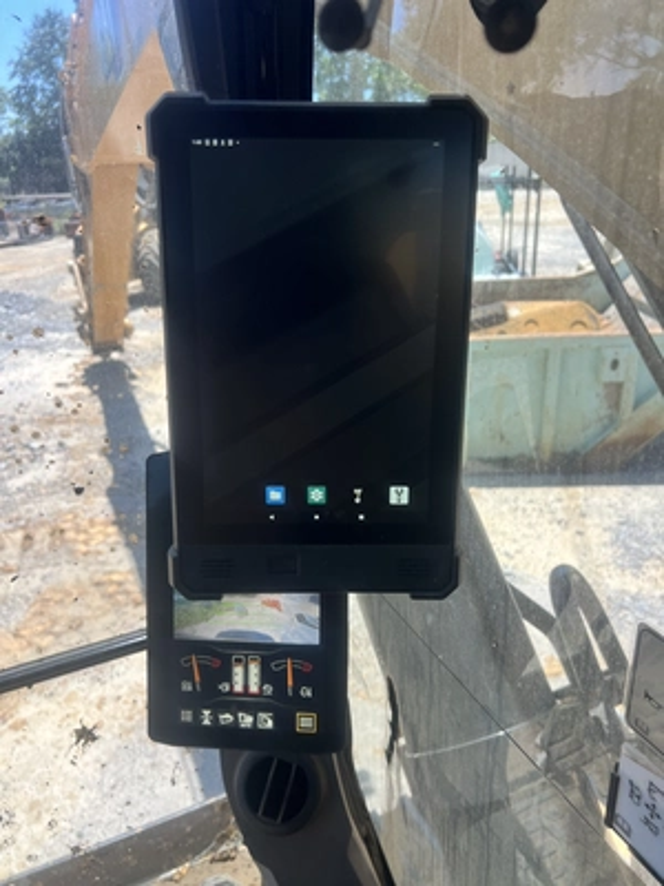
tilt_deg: -20.4
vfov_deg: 67.3
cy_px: 443
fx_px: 665
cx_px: 332
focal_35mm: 26
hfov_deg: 53.1
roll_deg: +2.3
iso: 50
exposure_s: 1/434
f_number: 1.5
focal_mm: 5.7
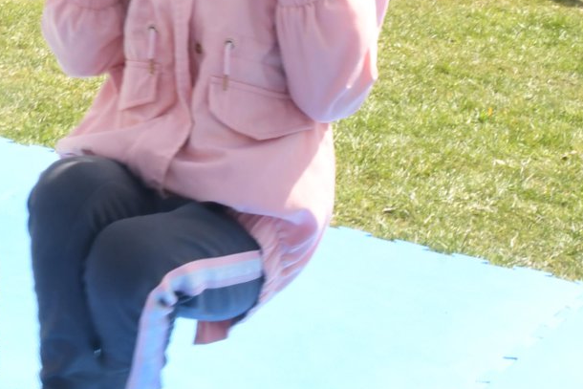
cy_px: -50
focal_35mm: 96
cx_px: -22
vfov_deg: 14.0
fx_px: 1550
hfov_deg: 20.5
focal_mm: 19
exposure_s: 1/80
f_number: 22
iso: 500
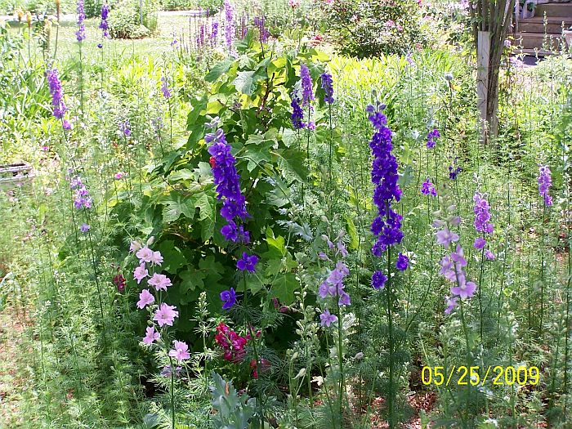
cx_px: 286
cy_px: 214
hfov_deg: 26.0
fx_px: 1239
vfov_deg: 19.6
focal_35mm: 75
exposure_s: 1/250
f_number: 3.2
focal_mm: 12.4
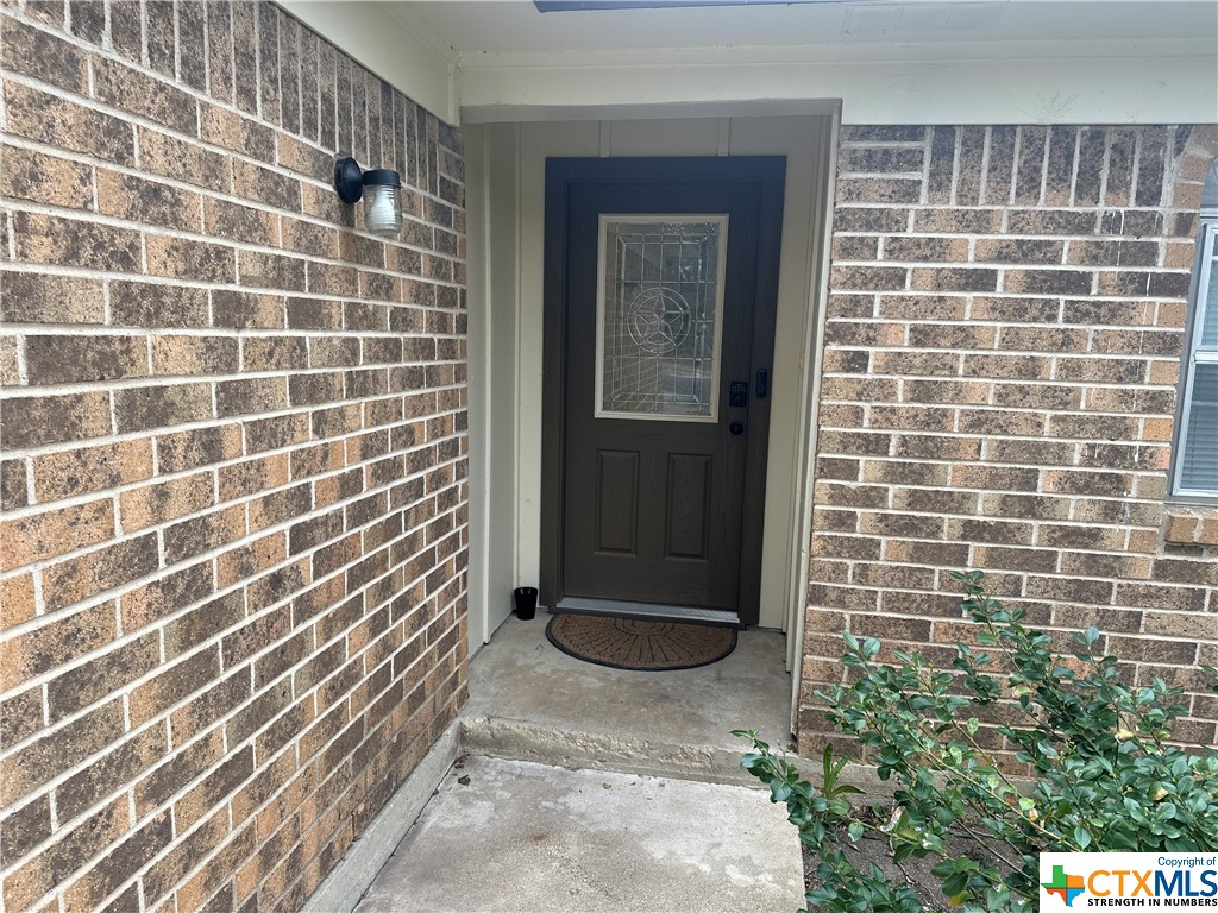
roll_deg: -1.2
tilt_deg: -9.7
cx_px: 609
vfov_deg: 56.8
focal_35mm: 24
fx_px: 844
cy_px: 456
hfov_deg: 71.6
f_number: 1.78
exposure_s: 1/149
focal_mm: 6.86
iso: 64
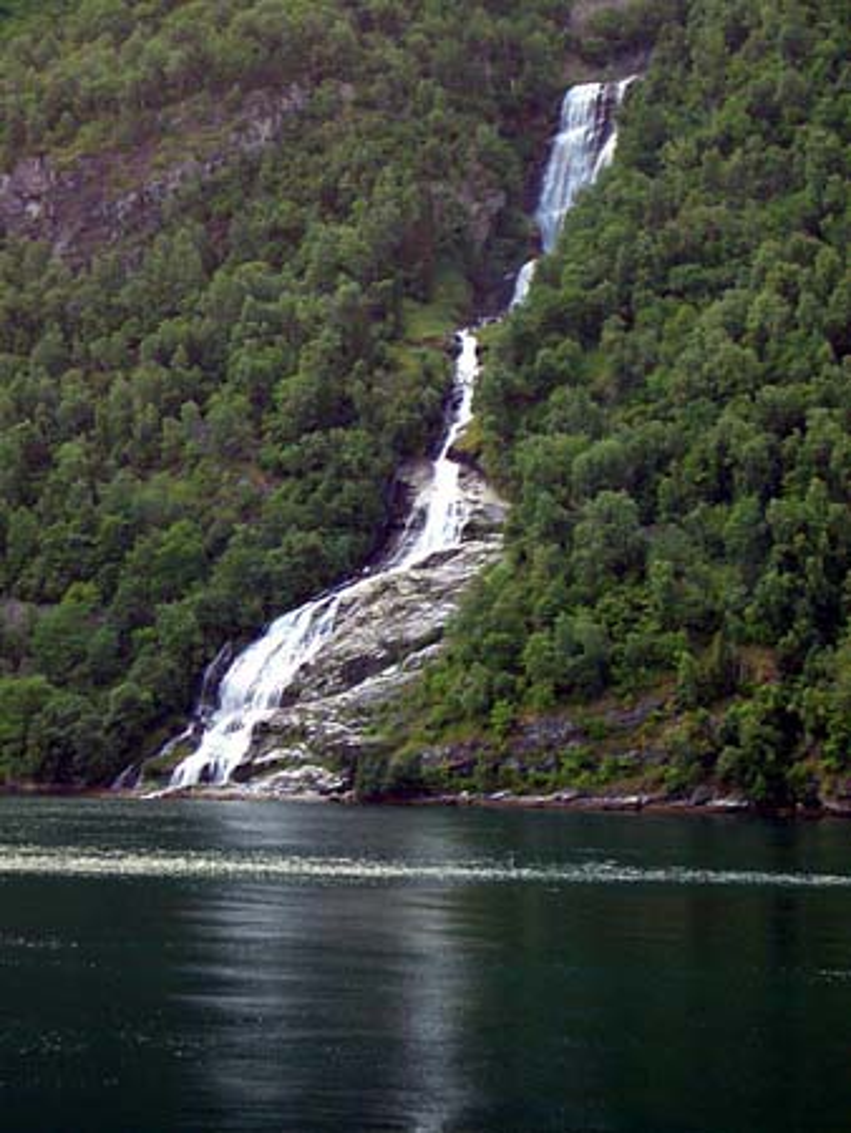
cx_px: 426
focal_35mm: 88
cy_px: 566
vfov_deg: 22.2
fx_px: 2882
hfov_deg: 16.8
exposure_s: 1/100
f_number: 4.4
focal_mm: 14.6
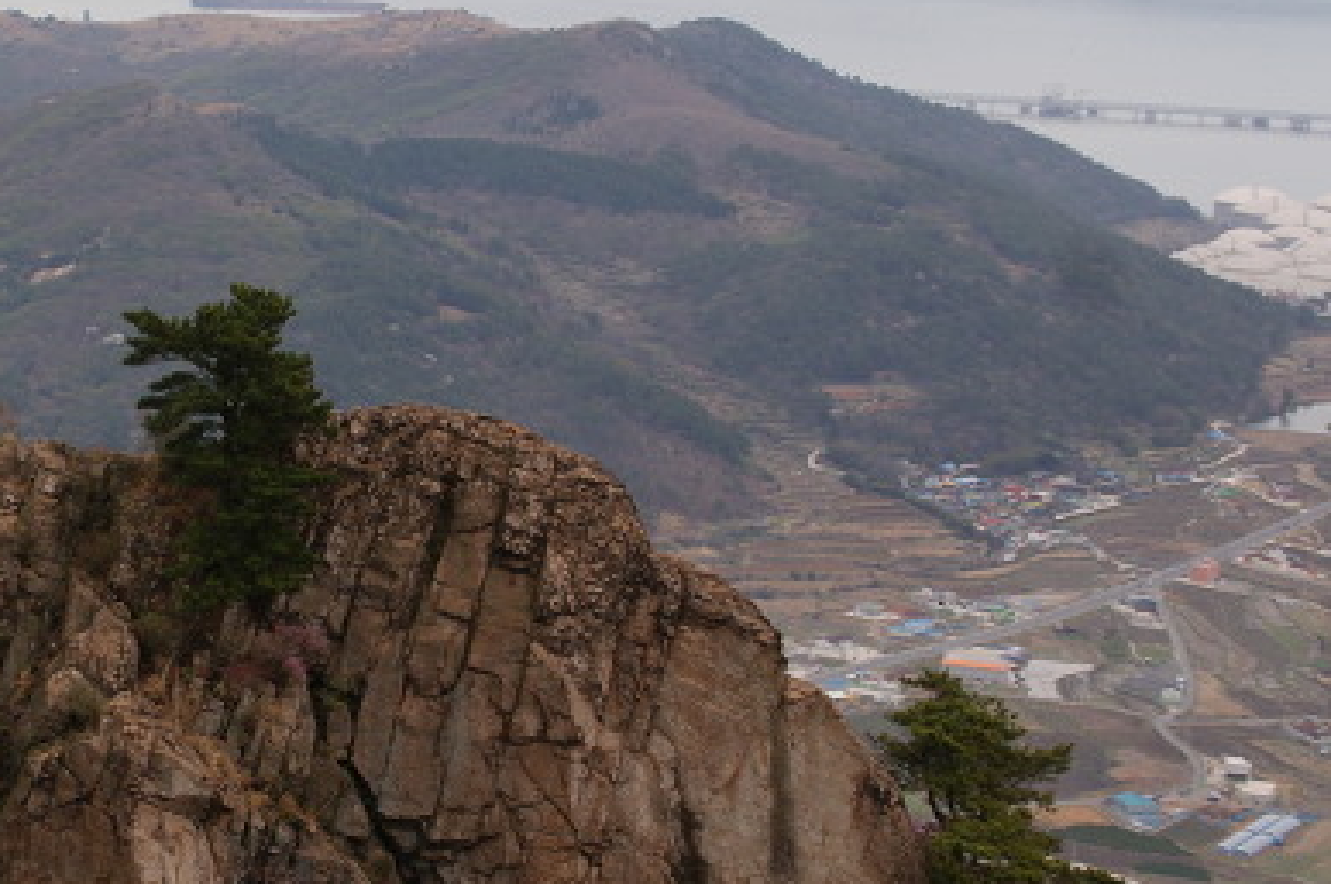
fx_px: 4735
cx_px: 191
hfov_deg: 15.8
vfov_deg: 10.7
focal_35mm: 128
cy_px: 427
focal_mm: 35
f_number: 7.1
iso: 100
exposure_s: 1/80
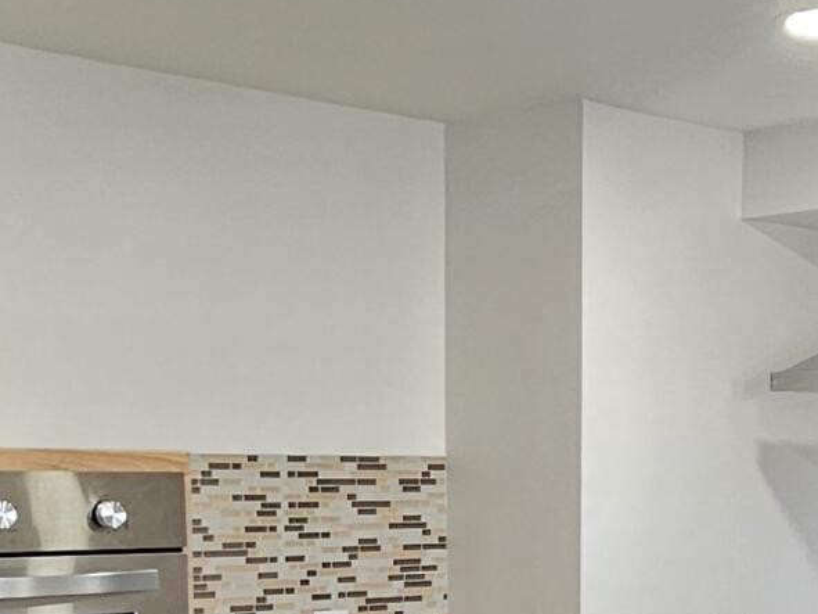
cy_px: 653
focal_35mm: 66
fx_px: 1559
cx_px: 692
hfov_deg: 28.6
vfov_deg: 21.3
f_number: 2.2
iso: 125
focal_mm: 2.2
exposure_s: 1/60
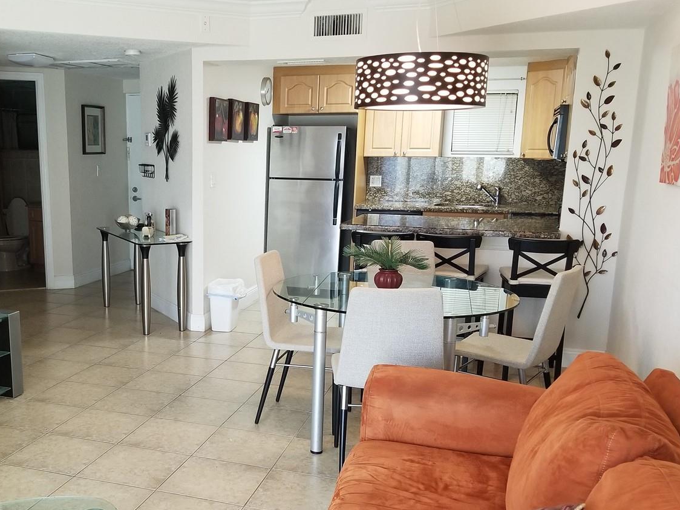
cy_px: 331
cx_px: 228
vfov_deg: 38.3
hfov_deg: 49.3
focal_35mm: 37
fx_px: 727
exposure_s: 1/30
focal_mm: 4.25
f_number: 1.7
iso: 250
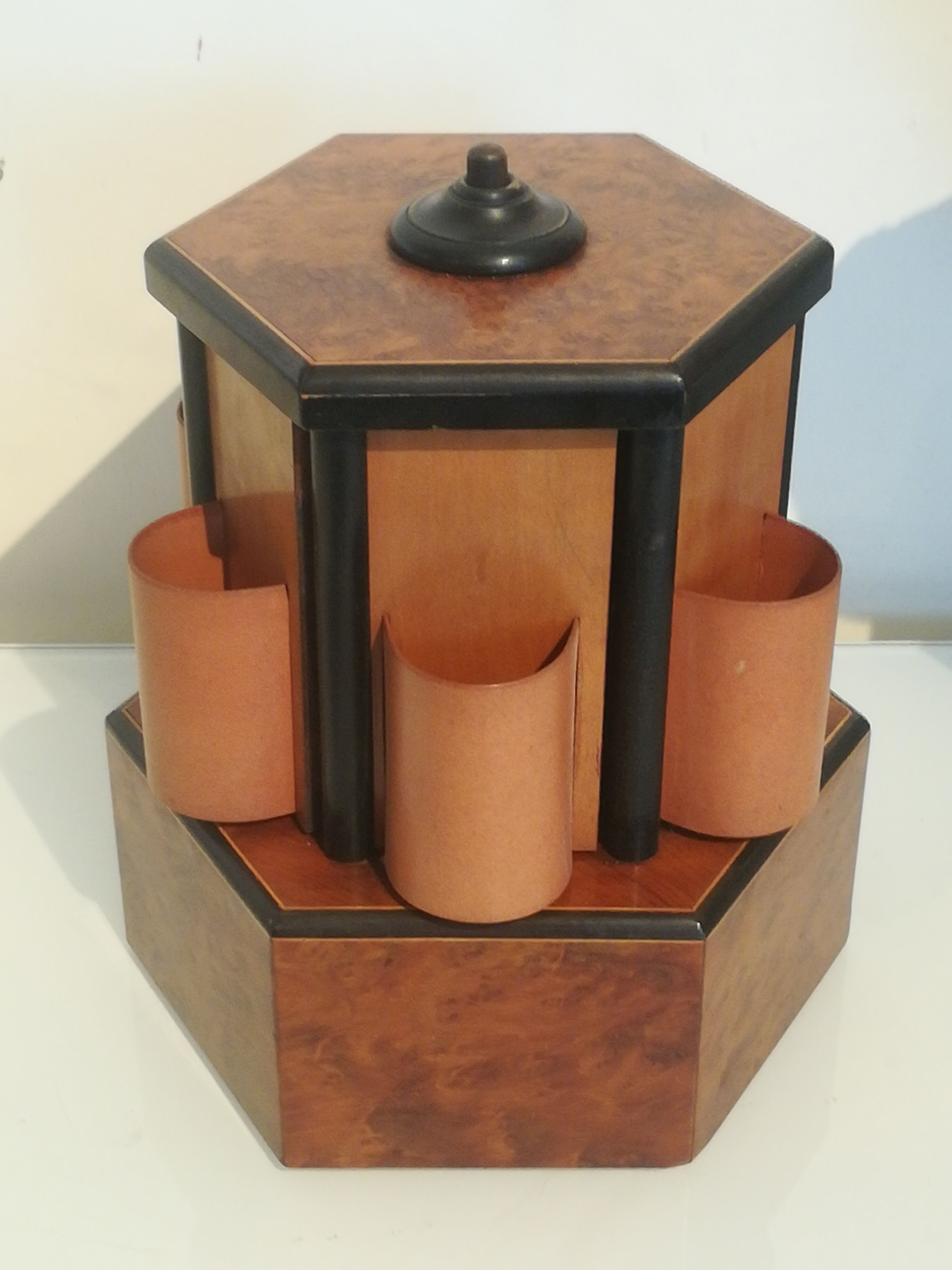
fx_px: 2273
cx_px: 476
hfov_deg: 23.7
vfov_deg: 31.2
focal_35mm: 62
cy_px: 635
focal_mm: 3.83
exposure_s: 1/25
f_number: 2.2
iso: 500
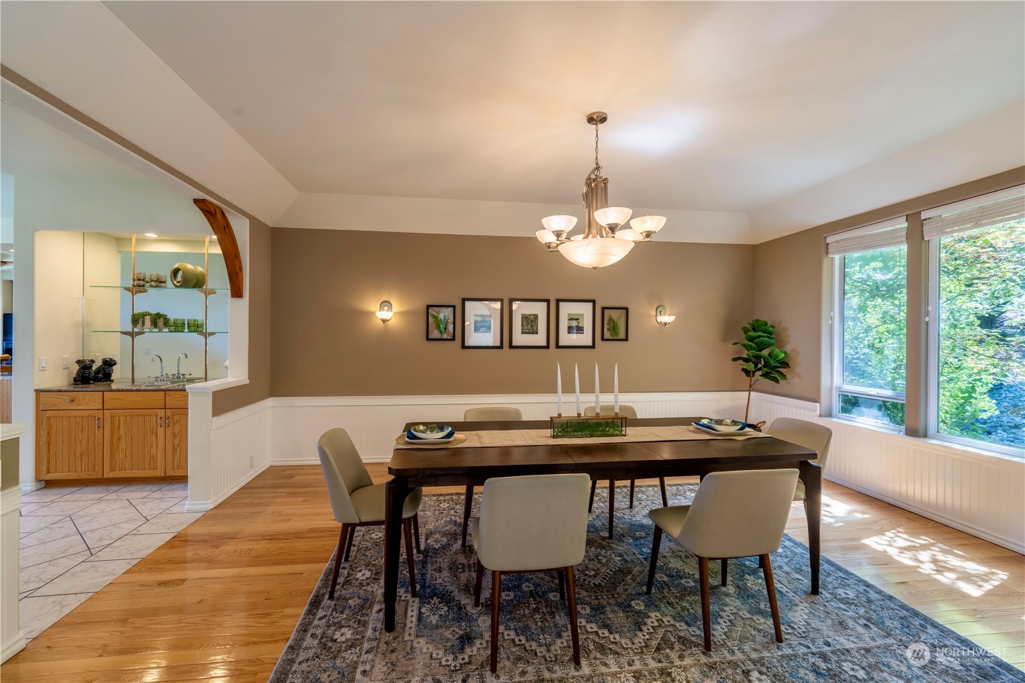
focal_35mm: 14
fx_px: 399
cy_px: 342
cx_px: 512
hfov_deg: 104.3
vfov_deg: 81.2
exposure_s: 1/50
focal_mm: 14
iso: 320
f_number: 8
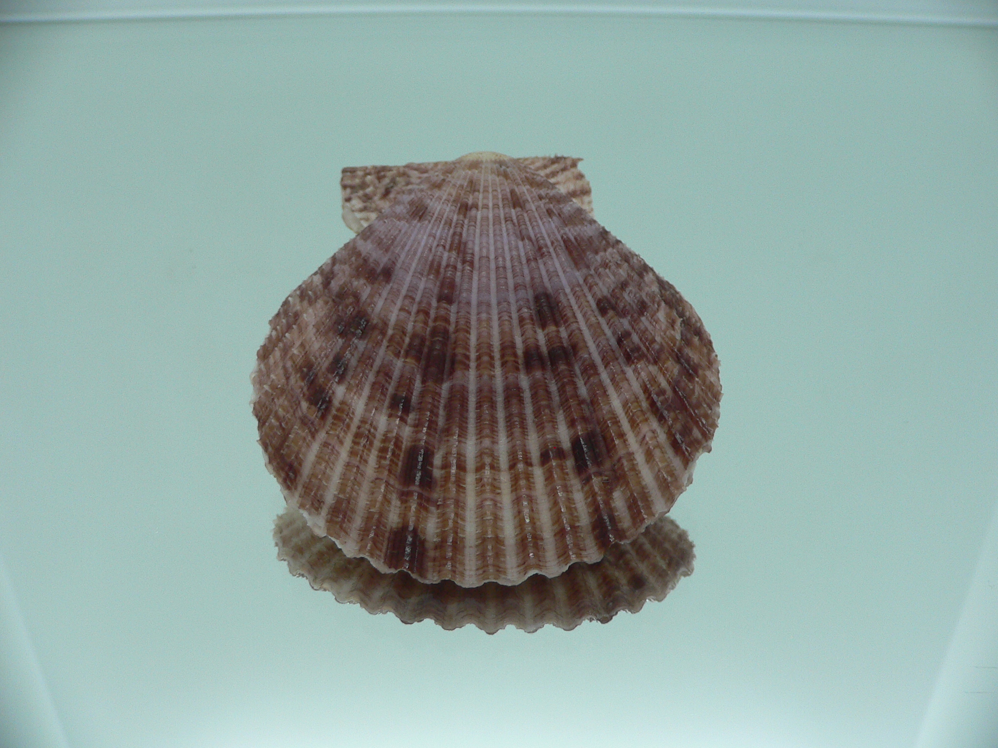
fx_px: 1009
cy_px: 374
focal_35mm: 35
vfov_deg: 40.7
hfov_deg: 52.6
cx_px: 499
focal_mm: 4.6
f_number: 2.8
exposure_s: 1/60
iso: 100
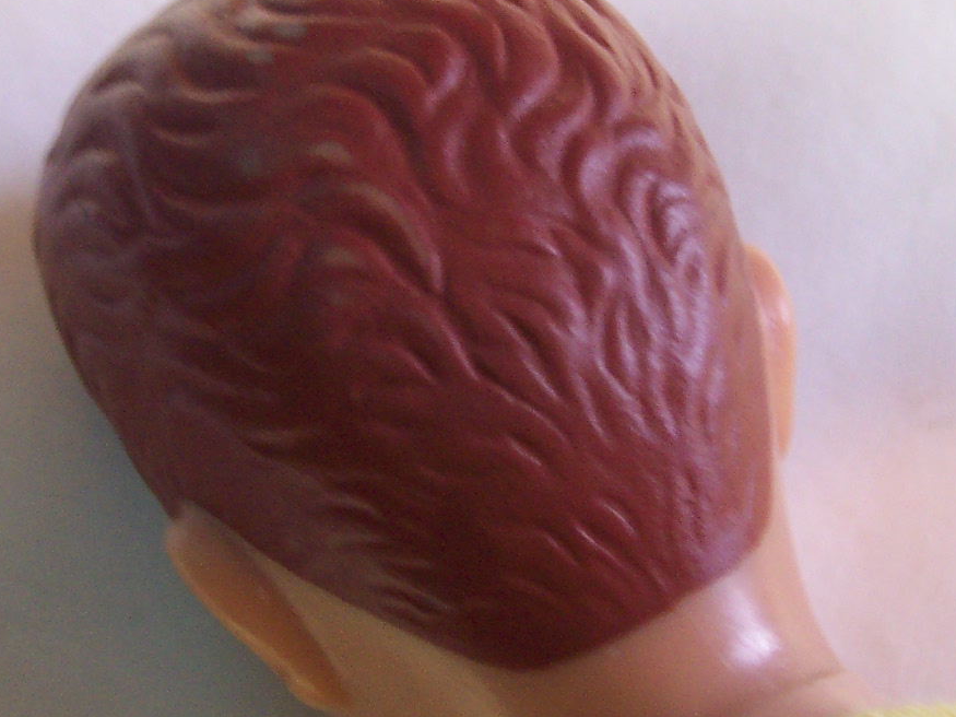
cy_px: 243
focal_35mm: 70
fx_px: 1933
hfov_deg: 27.8
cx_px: 495
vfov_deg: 20.9
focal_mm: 5.6
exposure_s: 1/20
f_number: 2.8
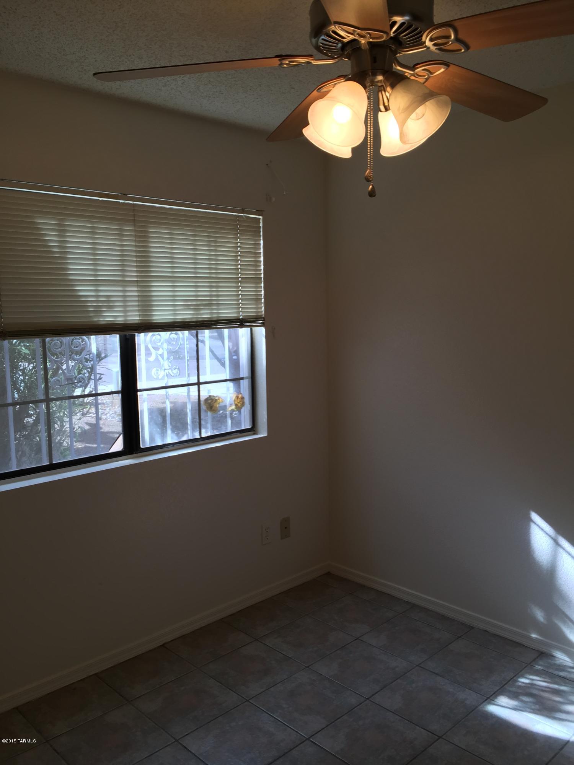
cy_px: 382
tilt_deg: -6.7
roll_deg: +0.2
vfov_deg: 61.7
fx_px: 641
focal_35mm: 29
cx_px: 287
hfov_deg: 48.2
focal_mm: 4.15
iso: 32
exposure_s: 1/60
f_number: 2.2
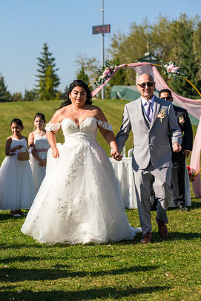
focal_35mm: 114
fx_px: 955
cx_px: 94
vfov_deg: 18.0
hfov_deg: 12.0
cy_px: 146
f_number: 5
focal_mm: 103
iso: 250
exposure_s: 1/2000
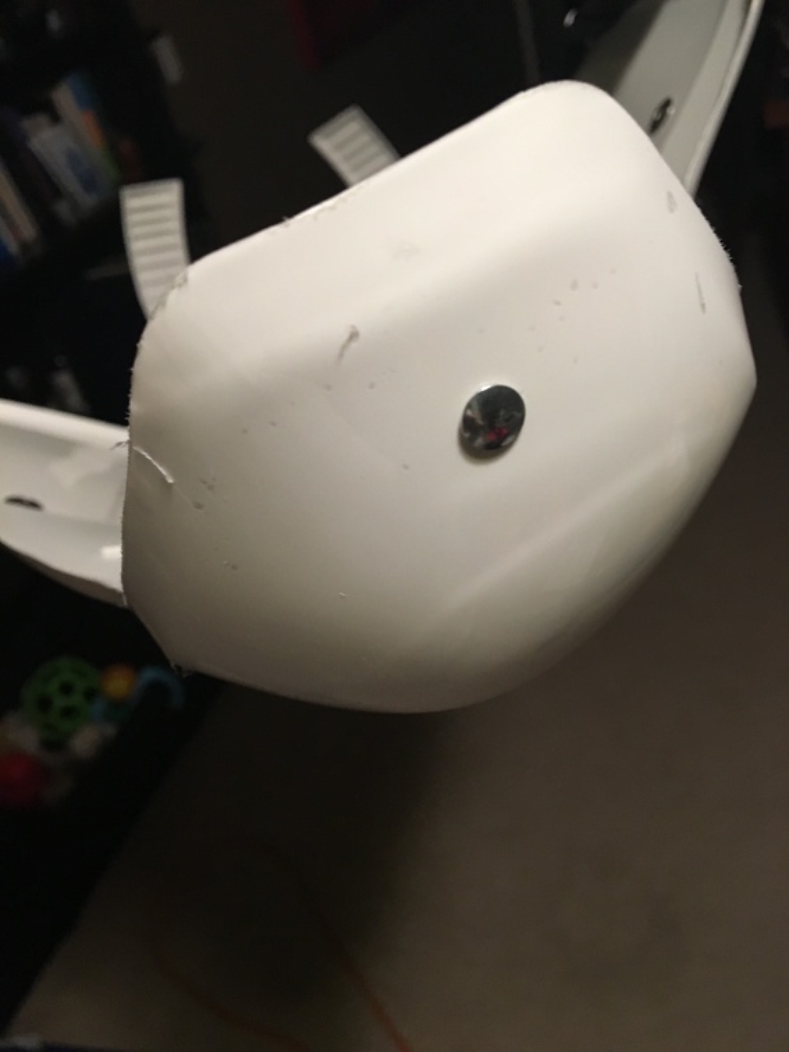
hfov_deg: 48.2
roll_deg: +17.9
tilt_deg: -34.2
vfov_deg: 61.7
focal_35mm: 29
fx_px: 881
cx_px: 394
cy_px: 526
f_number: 2.2
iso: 200
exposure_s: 1/17
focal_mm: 4.15
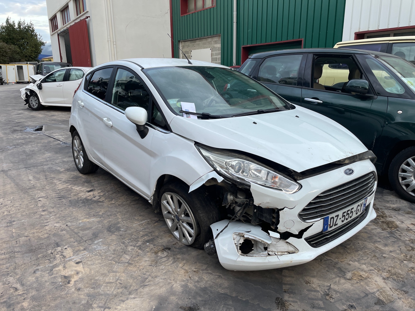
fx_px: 312
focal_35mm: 26
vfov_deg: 53.1
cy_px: 156
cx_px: 208
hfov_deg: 67.3
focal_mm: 4.2
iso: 32
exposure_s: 1/150
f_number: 1.6
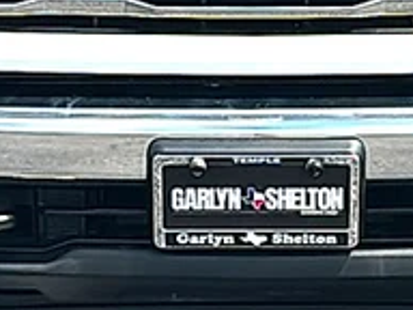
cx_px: 269
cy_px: -79
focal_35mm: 142
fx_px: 1694
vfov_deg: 10.3
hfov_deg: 13.9
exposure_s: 1/8333
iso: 80
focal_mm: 6.86
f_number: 1.78
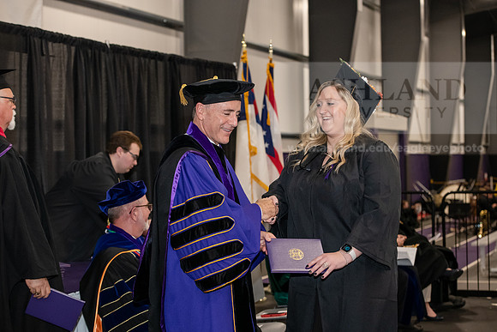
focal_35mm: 70
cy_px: 166
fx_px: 967
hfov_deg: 28.8
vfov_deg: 19.5
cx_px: 248
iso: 2500
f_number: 5
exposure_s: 1/200
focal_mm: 70
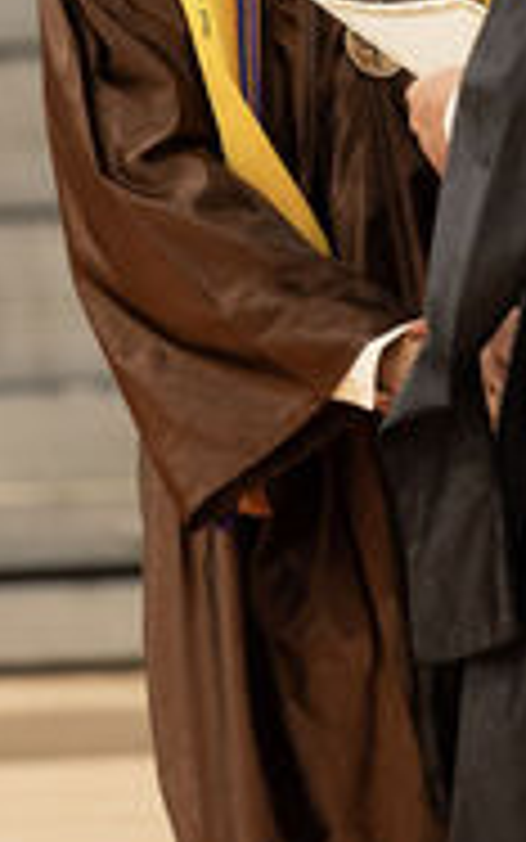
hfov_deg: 3.1
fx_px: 9626
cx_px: 398
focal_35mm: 420
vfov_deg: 5.0
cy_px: 68
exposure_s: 1/100
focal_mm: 125
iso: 1600
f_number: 2.8
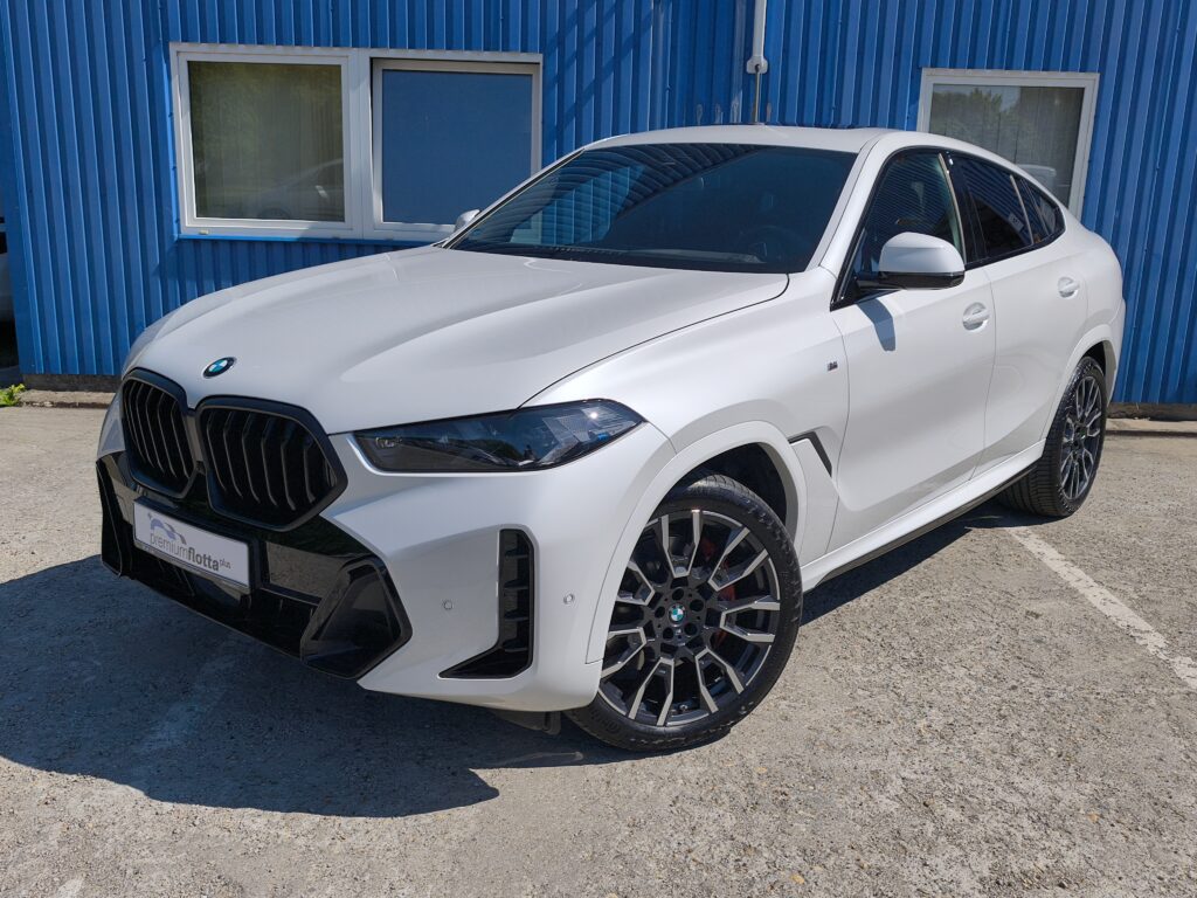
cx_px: 598
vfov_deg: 45.4
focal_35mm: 31
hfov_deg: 58.4
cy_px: 449
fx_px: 1072
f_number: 1.6
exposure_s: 1/6658
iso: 50
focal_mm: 6.57
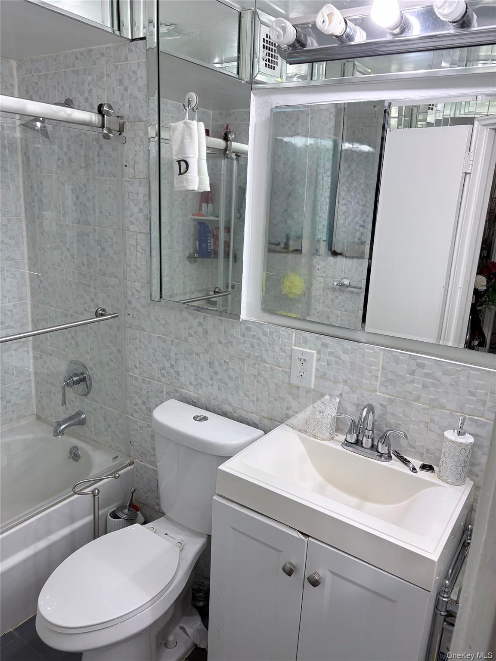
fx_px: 497
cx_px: 248
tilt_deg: -13.9
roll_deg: -3.1
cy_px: 330
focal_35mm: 26
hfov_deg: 53.1
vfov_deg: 67.3
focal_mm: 5.96
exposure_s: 1/120
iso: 80
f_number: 1.6
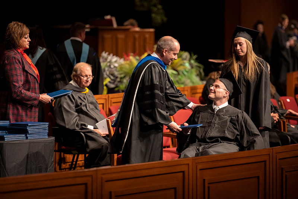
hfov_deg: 9.8
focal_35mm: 211
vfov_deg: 6.5
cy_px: 94
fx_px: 1746
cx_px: 142
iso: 1250
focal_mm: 200
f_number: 2.8
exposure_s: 1/200
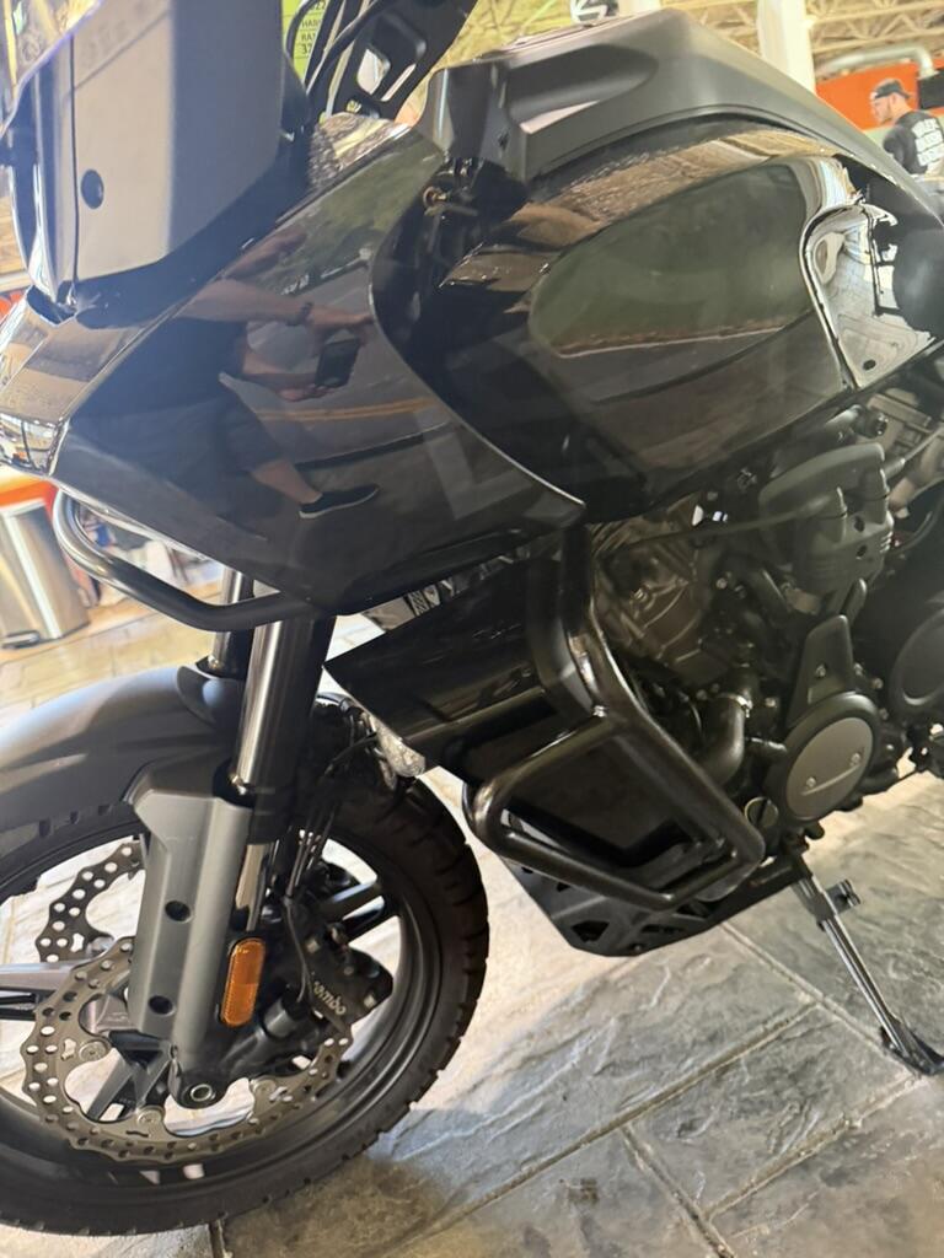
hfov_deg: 56.8
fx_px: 873
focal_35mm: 24
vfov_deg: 71.6
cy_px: 629
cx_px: 472
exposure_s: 1/60
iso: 500
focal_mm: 6.76
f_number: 1.78
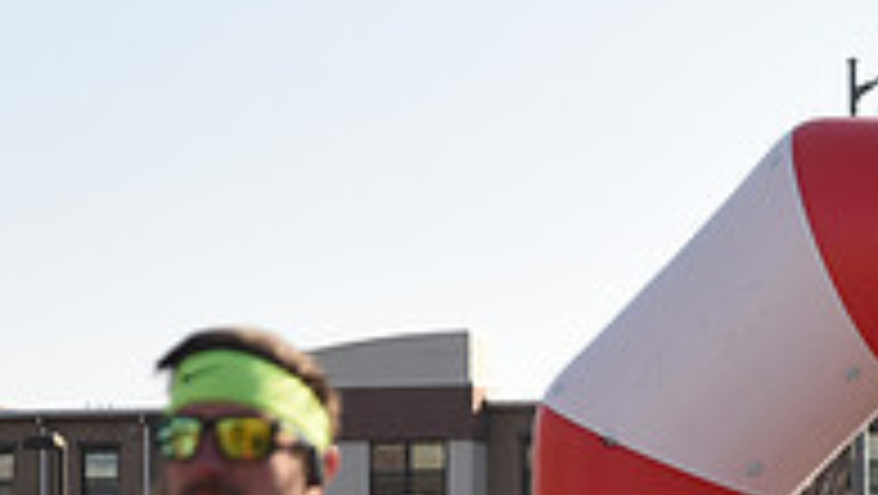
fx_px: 3774
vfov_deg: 7.4
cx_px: 964
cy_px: 790
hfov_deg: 13.0
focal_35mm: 162
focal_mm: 52
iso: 100
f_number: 2.8
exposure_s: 1/1250
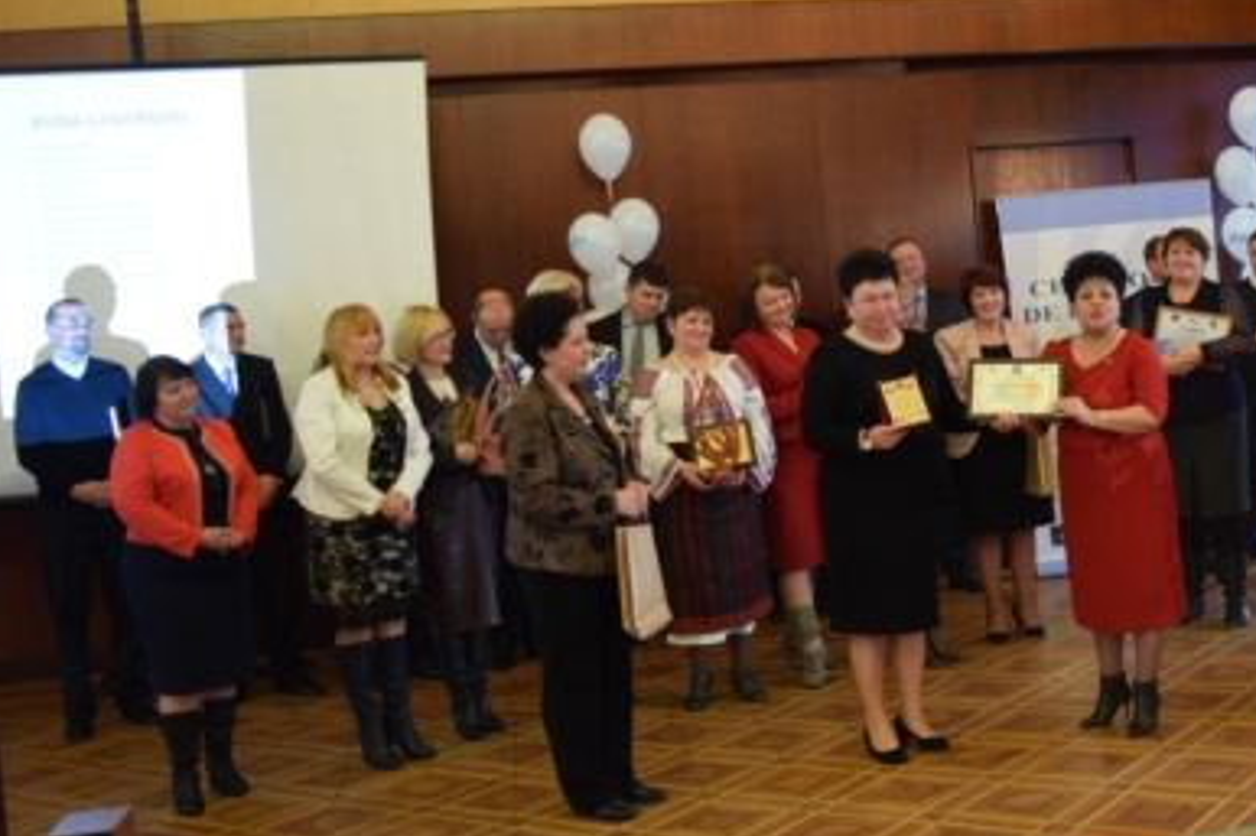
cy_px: 361
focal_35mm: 49
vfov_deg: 27.5
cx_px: 970
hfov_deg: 39.1
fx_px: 1709
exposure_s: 1/60
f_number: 3.8
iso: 2000
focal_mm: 20
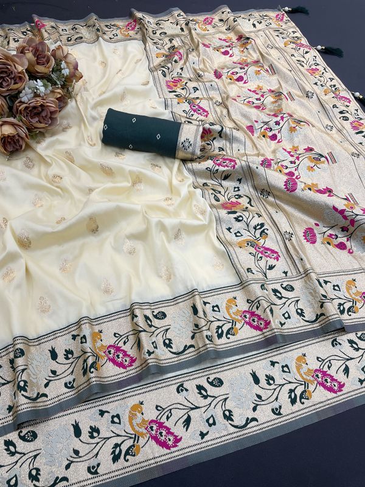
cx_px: 182
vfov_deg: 67.3
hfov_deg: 53.1
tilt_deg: -56.9
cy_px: 244
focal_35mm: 26
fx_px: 366
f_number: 1.6
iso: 50
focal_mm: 4.2
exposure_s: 1/100
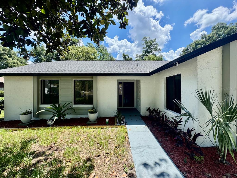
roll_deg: -0.3
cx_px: 118
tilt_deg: +0.4
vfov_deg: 85.7
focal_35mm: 14
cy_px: 89
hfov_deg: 102.1
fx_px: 96
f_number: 2.2
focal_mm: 2.22
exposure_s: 1/548
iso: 40
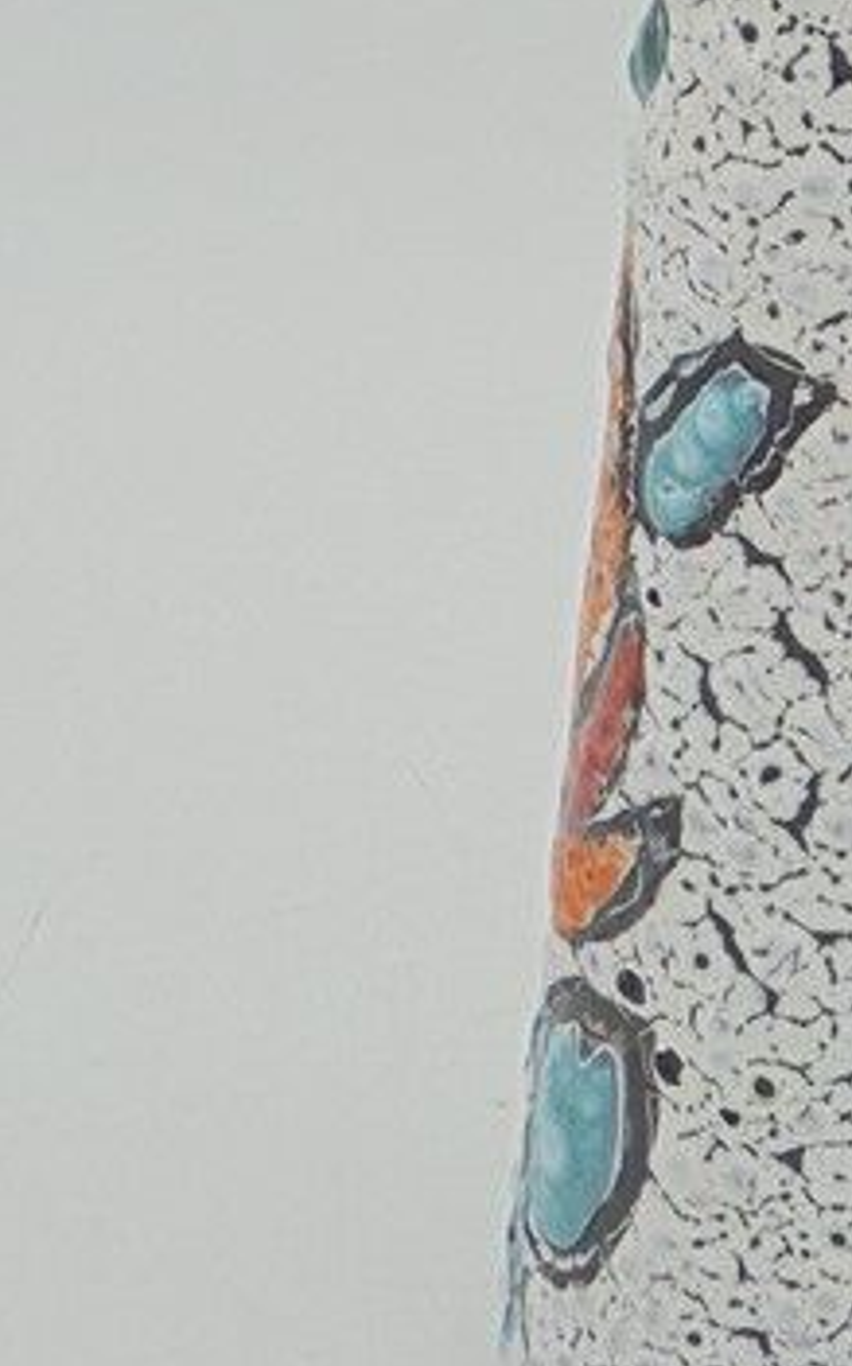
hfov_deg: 11.0
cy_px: 109
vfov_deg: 17.5
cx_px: 990
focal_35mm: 117
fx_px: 4352
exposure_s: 1/60
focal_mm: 7.8
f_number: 4.5
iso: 100
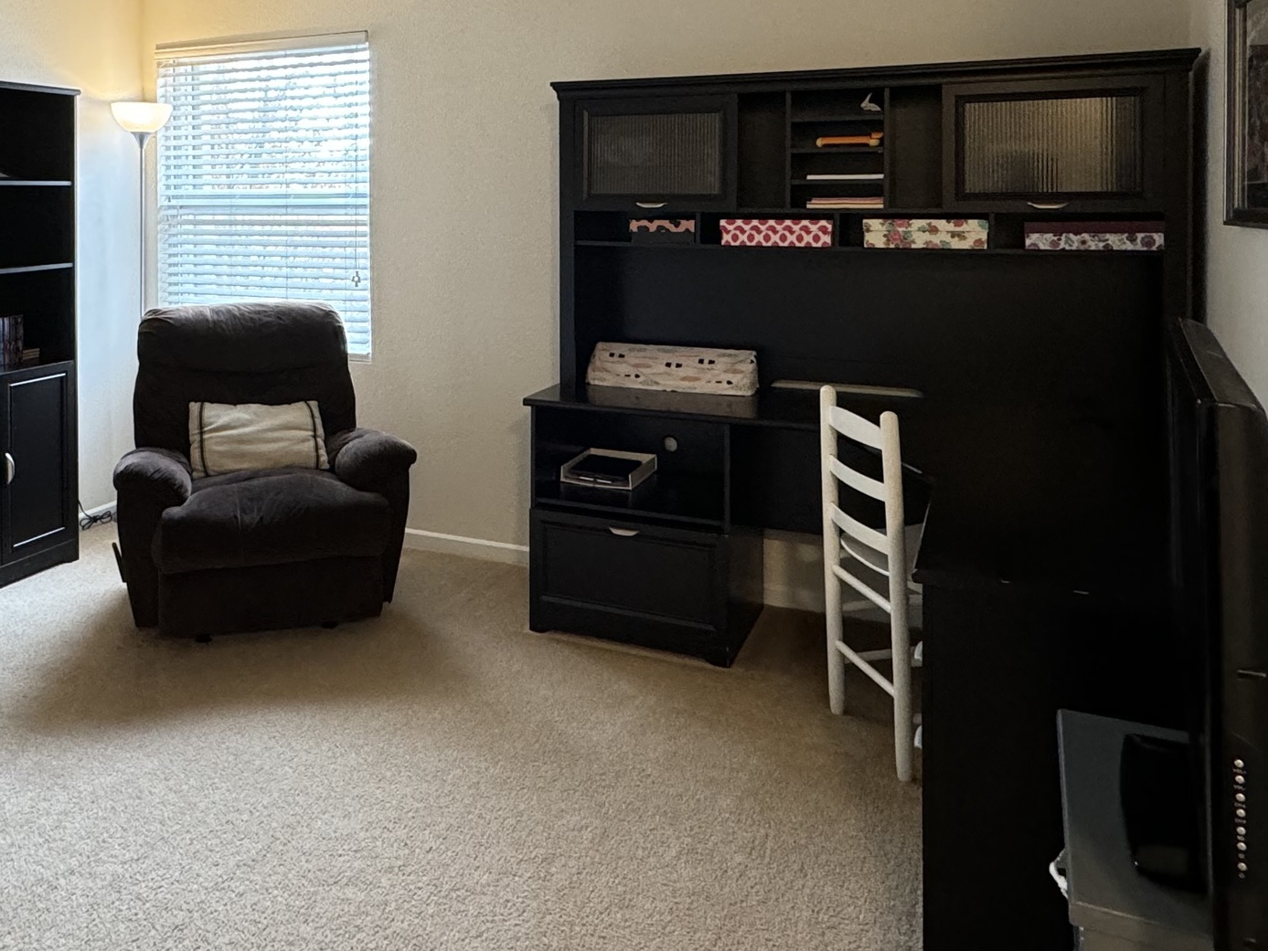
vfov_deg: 43.7
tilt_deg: -1.5
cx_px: 405
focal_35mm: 31
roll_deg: +0.0
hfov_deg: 56.9
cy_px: 218
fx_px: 1136
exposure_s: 1/60
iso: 320
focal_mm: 2.22
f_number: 2.2
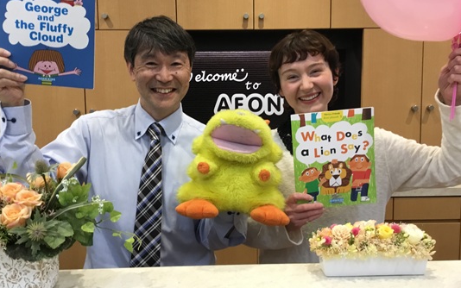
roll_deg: +0.9
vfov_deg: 37.3
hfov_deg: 56.7
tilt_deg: -3.4
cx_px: 226
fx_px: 427
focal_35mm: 34
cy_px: 136
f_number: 2.4
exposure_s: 1/30
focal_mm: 3.3
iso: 40
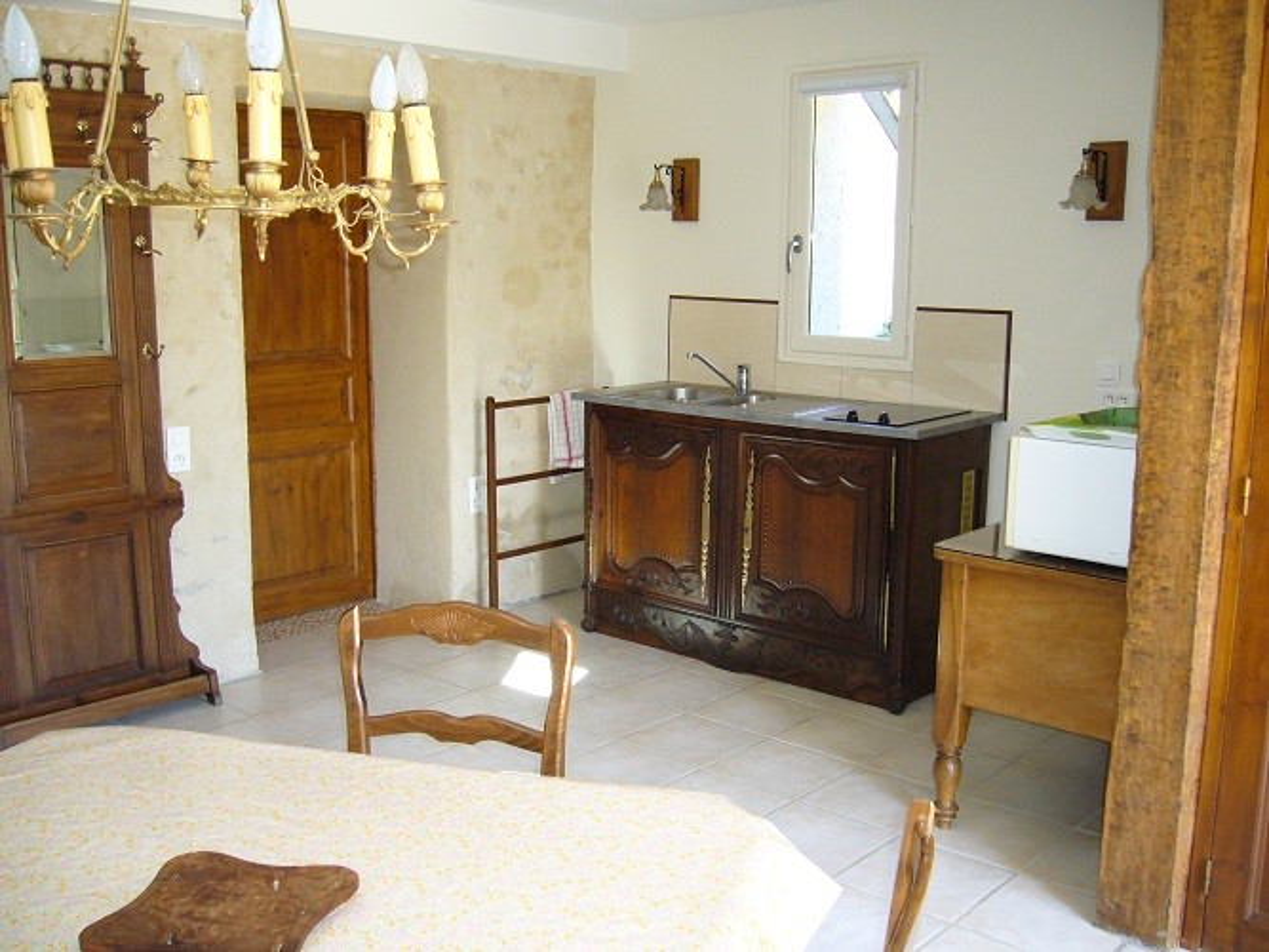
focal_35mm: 35
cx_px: 634
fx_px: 1283
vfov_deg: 40.7
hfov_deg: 52.6
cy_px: 476
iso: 200
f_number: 2.8
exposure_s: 1/60
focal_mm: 5.8
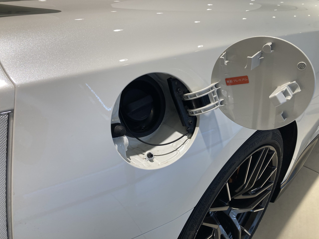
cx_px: 160
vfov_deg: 49.7
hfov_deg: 63.4
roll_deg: -2.6
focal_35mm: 28
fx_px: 258
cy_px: 120
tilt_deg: -29.2
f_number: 1.8
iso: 32
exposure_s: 1/121
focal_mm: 3.99
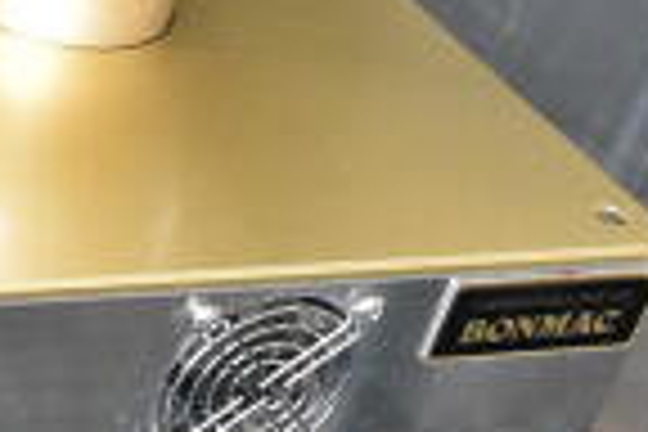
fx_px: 2286
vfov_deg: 10.7
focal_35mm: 127
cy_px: 7
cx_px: -616
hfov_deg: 13.9
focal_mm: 20
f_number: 5.6
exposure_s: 1/125
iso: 1600
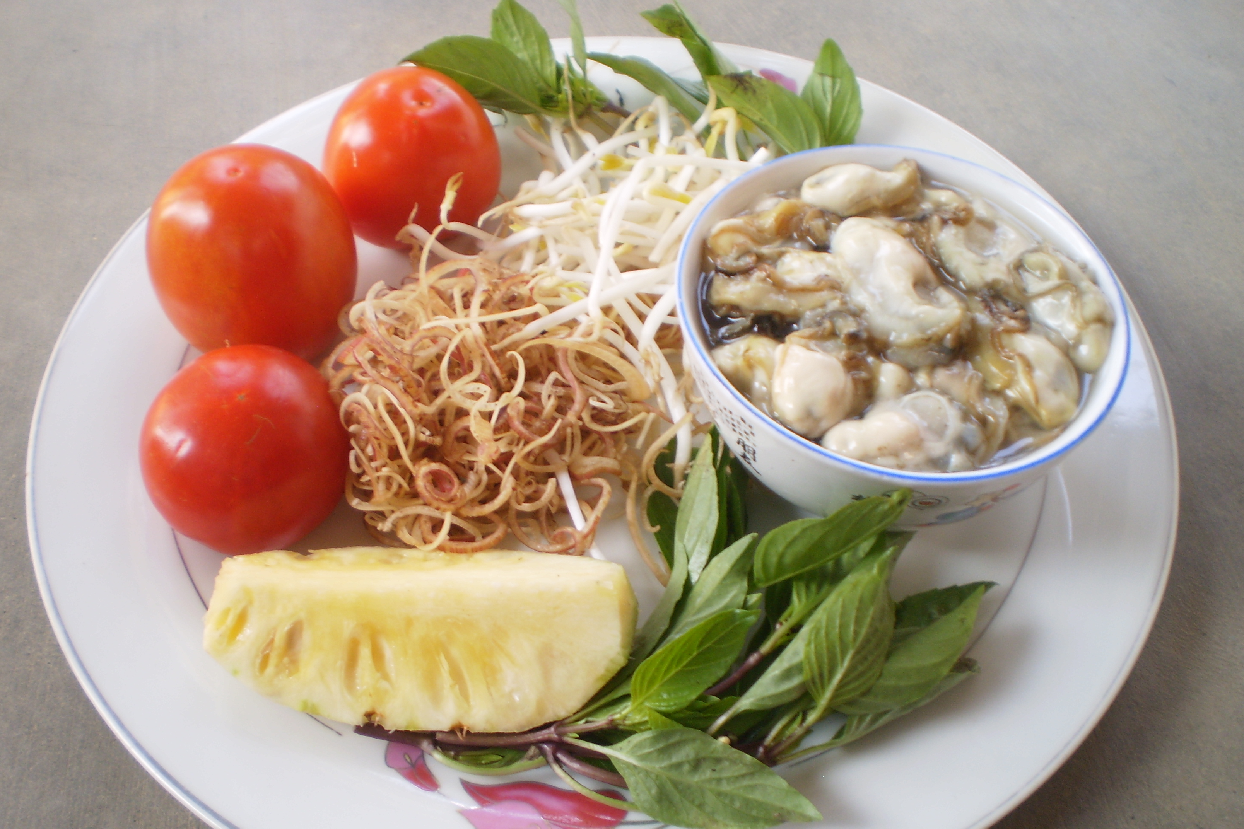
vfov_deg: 35.0
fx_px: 1313
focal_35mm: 38
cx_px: 614
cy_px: 465
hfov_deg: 50.7
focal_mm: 6.3
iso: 64
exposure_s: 1/30
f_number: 3.1
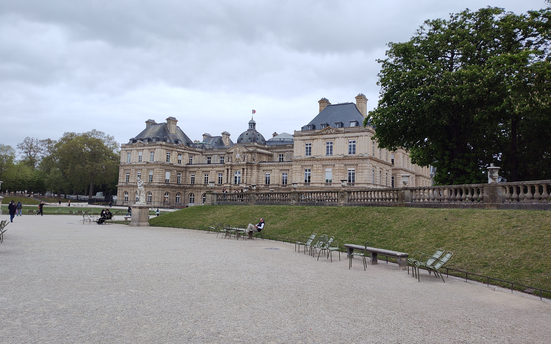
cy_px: 165
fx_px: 375
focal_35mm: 25
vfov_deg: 49.3
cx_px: 272
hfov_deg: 72.5
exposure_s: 1/520
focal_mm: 5.56
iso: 100
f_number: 1.88
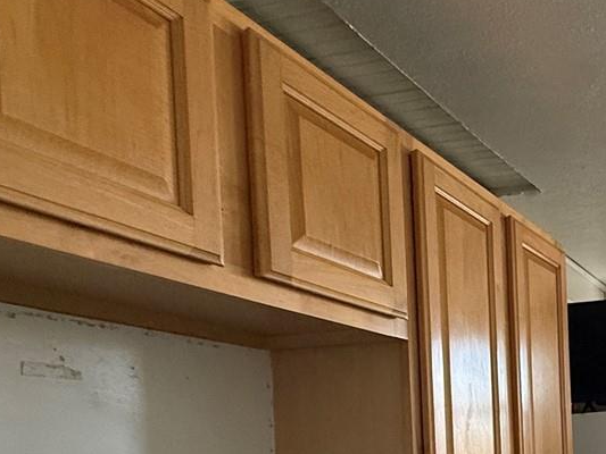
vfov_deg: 31.0
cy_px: 485
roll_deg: +1.5
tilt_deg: -1.1
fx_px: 735
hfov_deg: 37.0
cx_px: 680
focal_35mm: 42
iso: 320
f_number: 2.2
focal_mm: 2.22
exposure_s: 1/77
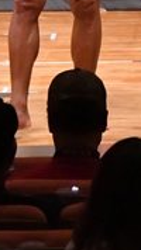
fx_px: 5562
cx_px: 188
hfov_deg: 1.5
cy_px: -65
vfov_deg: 2.6
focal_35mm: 836
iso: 10000
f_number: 5.6
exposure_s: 1/400
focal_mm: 122
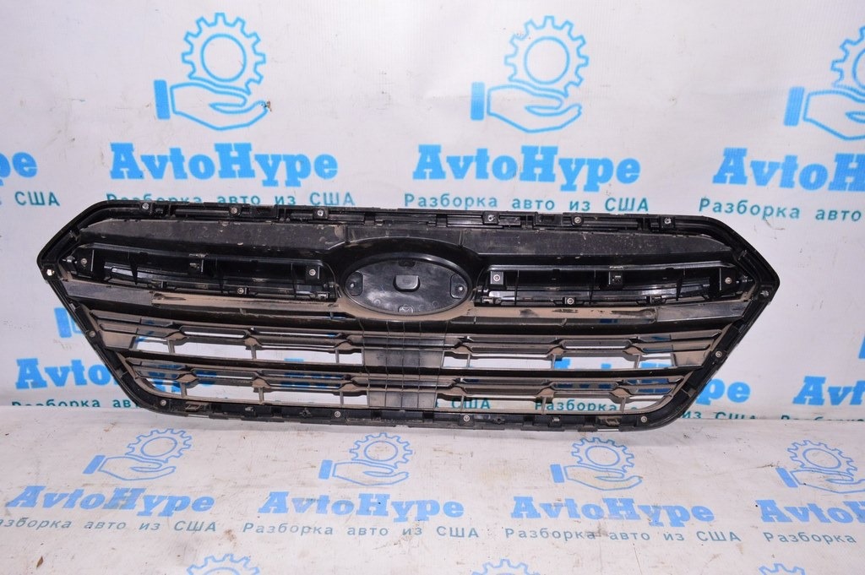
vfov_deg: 47.9
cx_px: 432
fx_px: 648
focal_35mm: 27
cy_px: 288
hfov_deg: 67.4
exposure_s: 1/160
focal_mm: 18
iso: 1600
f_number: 8
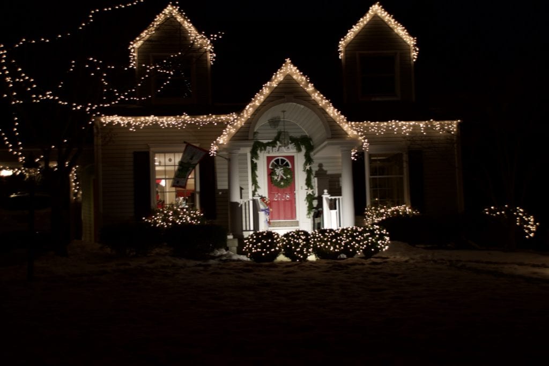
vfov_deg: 28.1
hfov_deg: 41.1
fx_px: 732
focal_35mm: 48
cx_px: 274
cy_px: 183
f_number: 4.2
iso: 250
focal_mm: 32
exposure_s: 1/6
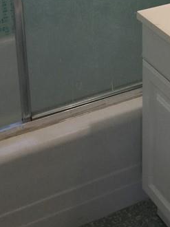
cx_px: 131
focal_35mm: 90
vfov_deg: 20.9
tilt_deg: -21.5
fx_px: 590
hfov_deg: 16.3
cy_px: -9
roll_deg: +1.0
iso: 64
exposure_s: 1/15
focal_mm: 4.15
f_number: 2.2
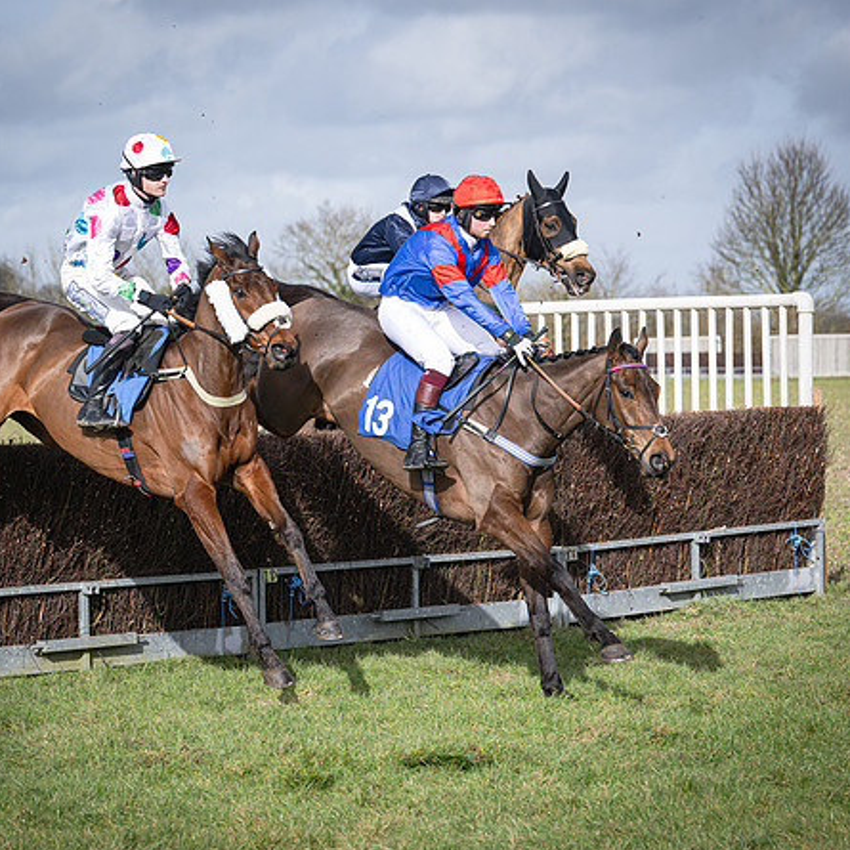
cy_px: 442
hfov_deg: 13.0
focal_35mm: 134
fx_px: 3723
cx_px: 393
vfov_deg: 13.0
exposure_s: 1/4000
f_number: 4
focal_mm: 85
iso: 400
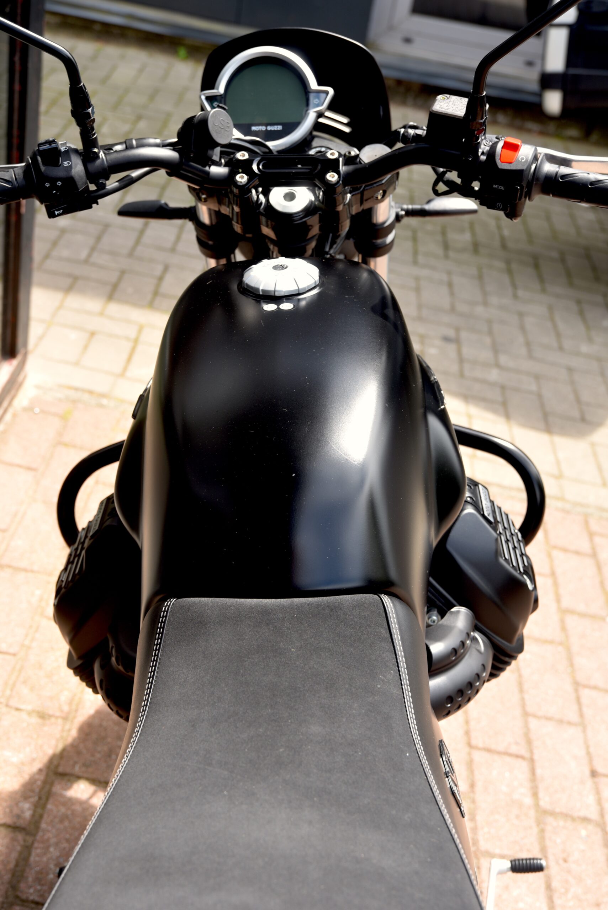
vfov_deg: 41.1
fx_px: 1215
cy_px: 455
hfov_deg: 28.1
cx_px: 304
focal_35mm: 48
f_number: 5.6
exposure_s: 1/125
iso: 100
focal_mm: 48
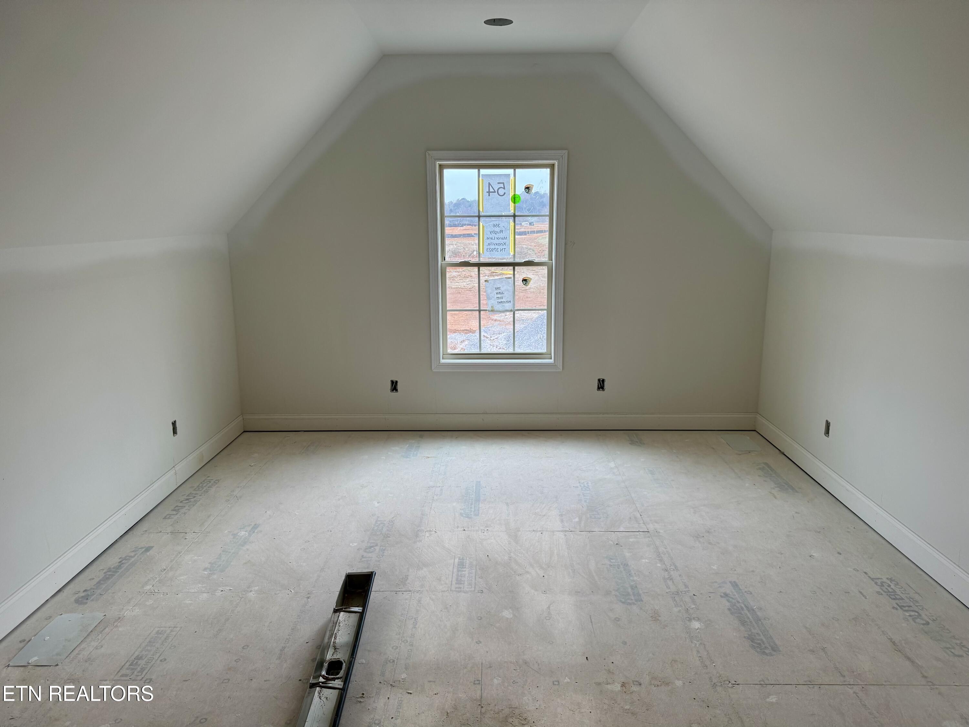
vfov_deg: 56.8
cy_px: 364
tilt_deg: -12.7
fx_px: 672
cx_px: 484
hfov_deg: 71.6
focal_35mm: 24
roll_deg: +0.3
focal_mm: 6.76
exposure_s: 1/129
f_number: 1.78
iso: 100
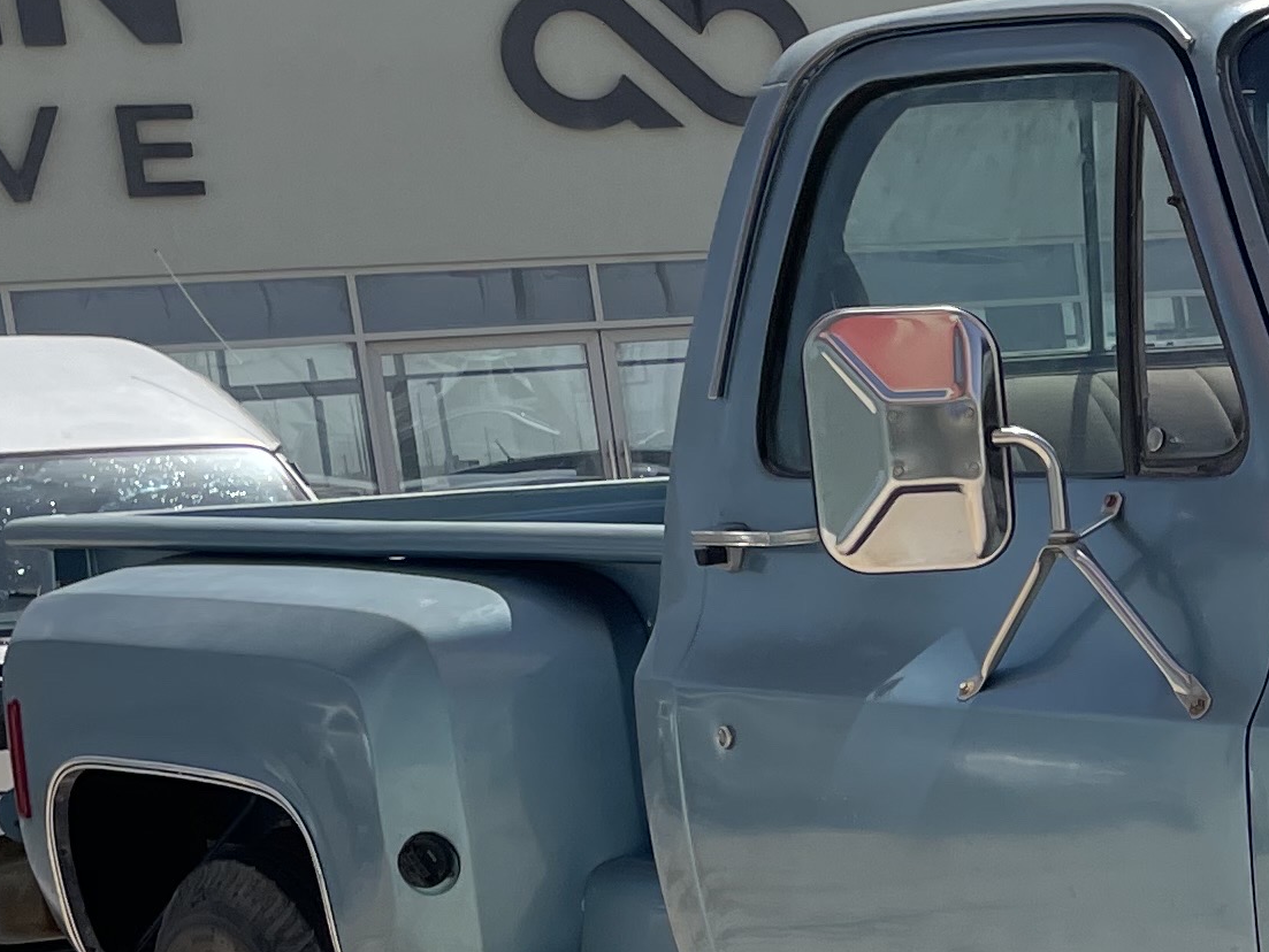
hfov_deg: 18.3
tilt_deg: -10.0
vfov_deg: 15.4
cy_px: 880
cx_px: 1920
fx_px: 3484
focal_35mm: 95
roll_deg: +4.8
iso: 32
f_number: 1.6
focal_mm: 4.2
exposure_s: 1/5556
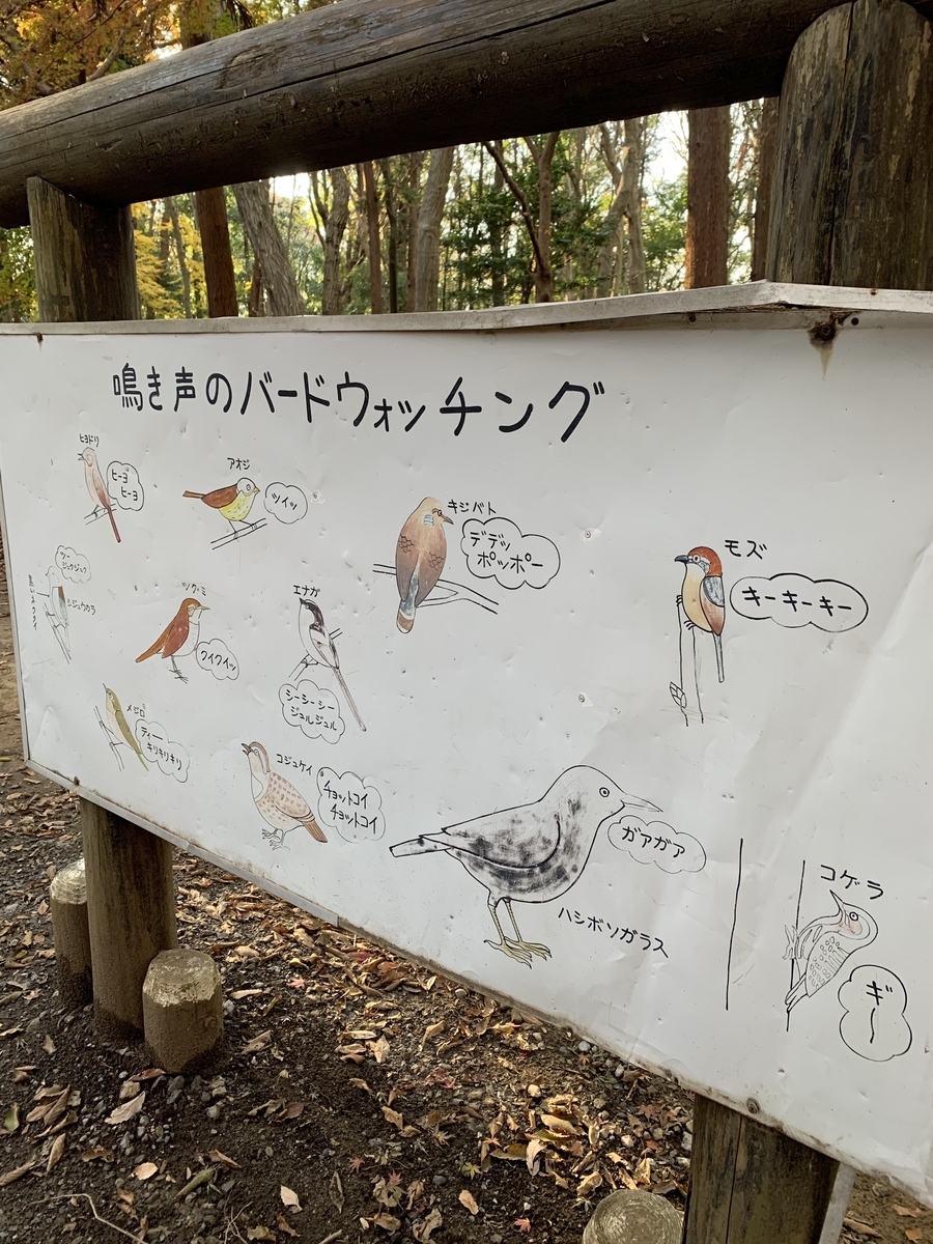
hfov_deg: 53.1
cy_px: 622
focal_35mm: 26
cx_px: 466
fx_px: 934
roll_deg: +0.9
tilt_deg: -13.4
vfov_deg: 67.3
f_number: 1.8
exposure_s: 1/121
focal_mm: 4.25
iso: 80
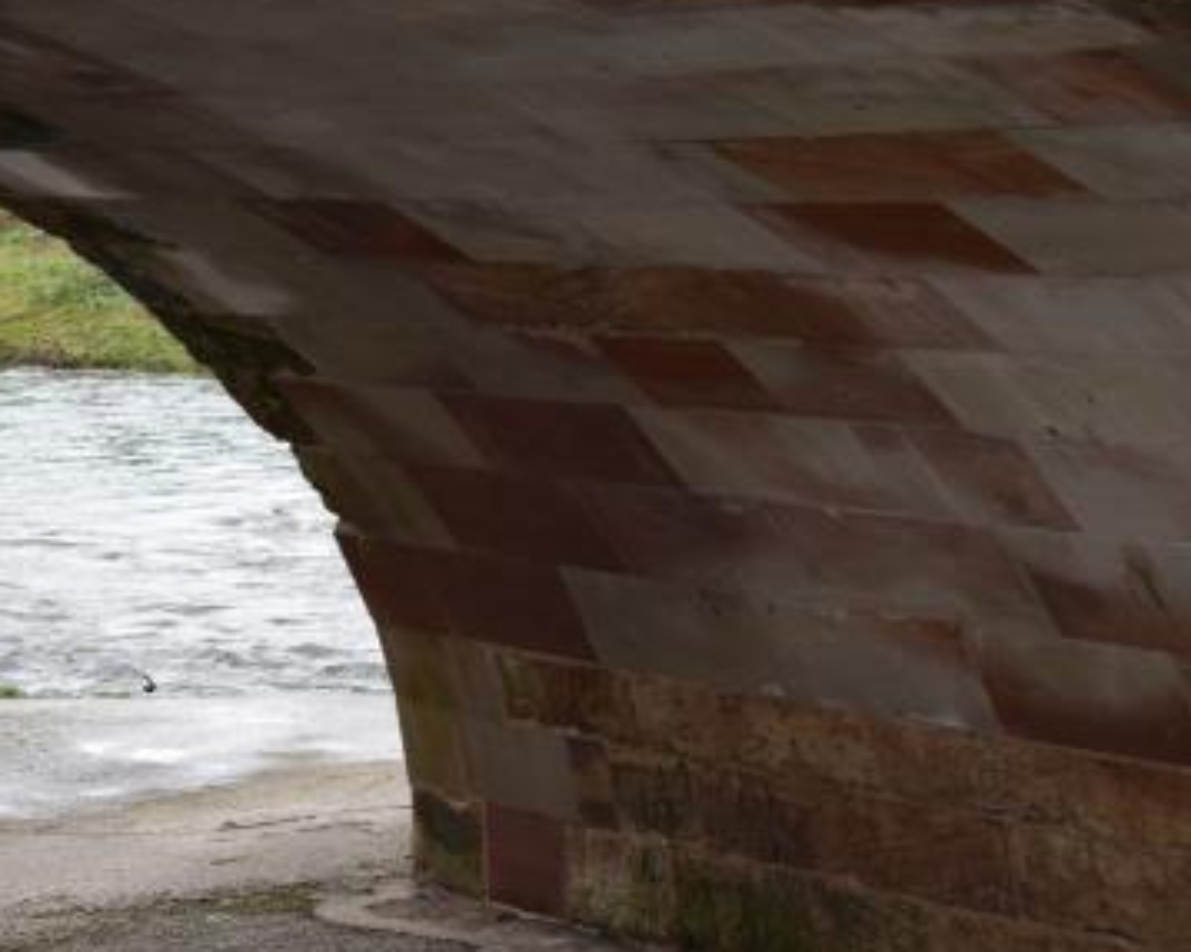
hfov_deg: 14.8
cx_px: 489
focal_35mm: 130
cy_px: 616
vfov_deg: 11.9
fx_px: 4572
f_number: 5.6
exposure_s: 1/125
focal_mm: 55
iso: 180
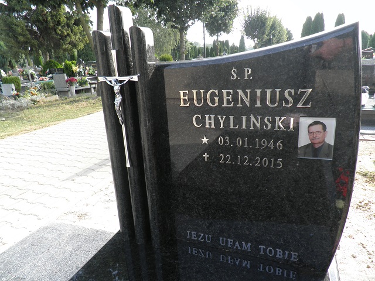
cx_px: 188
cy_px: 140
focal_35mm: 24
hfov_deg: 71.6
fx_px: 260
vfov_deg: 56.8
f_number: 3.3
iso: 64
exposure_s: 1/125
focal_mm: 4.3
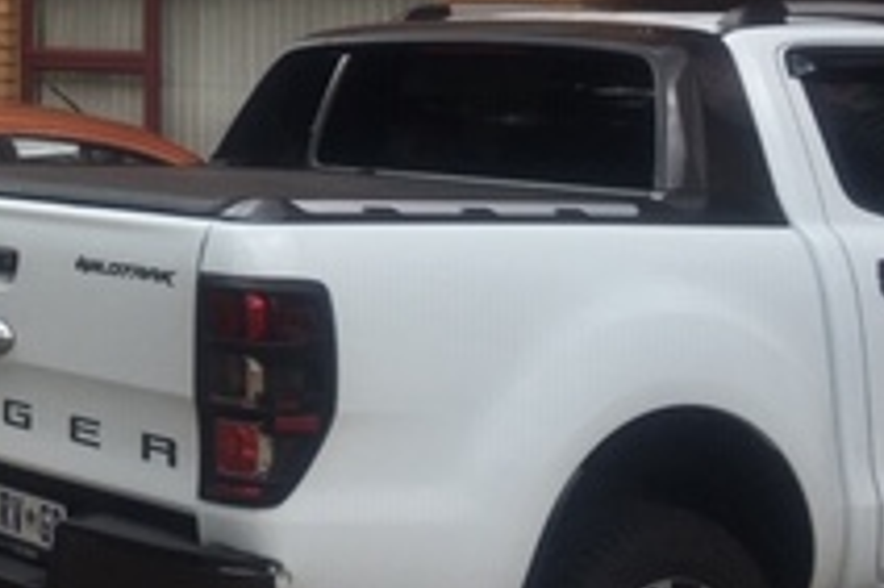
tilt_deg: +4.3
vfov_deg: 14.5
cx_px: -192
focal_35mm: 91
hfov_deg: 20.8
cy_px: -142
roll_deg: -1.1
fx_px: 2233
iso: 25
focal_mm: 4.15
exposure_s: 1/1012
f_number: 2.2
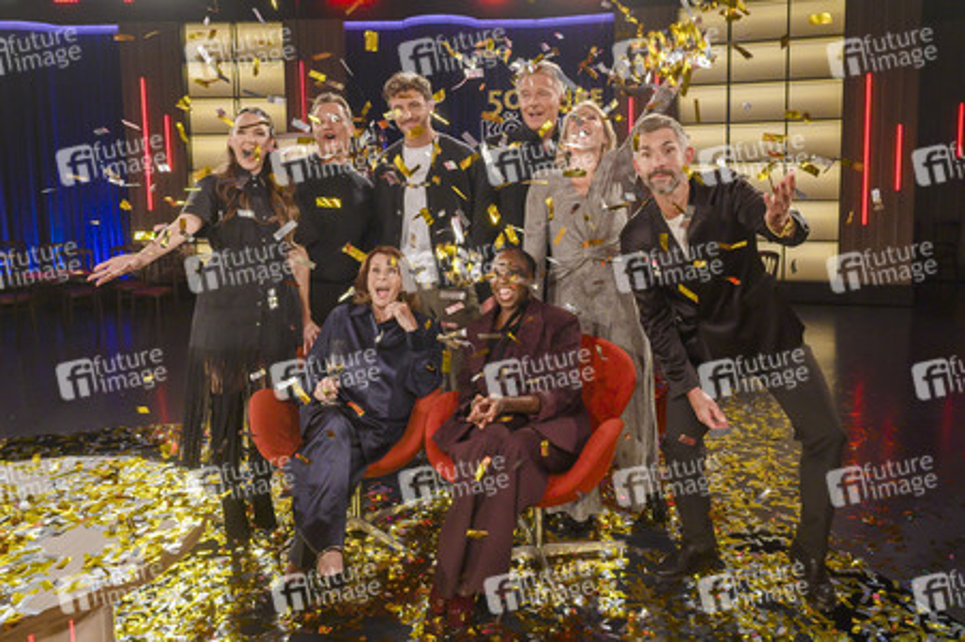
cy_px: 272
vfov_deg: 44.7
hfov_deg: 63.6
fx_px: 779
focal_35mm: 29
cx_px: 503
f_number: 5
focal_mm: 24
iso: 3200
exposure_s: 1/200
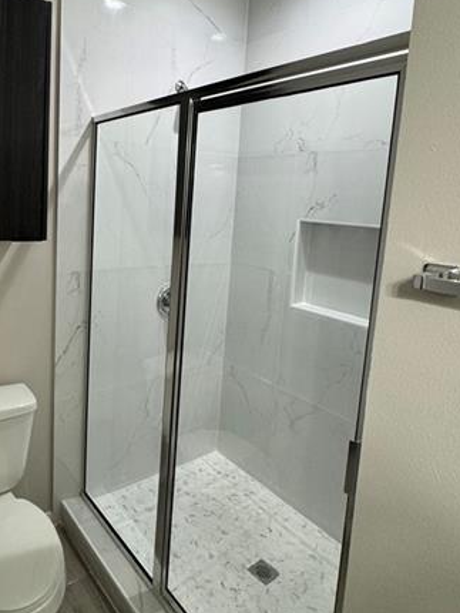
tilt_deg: -7.5
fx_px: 443
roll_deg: -2.3
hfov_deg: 53.6
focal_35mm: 25
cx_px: 147
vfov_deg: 68.8
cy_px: 254
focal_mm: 2.22
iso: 200
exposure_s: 1/60
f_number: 2.2
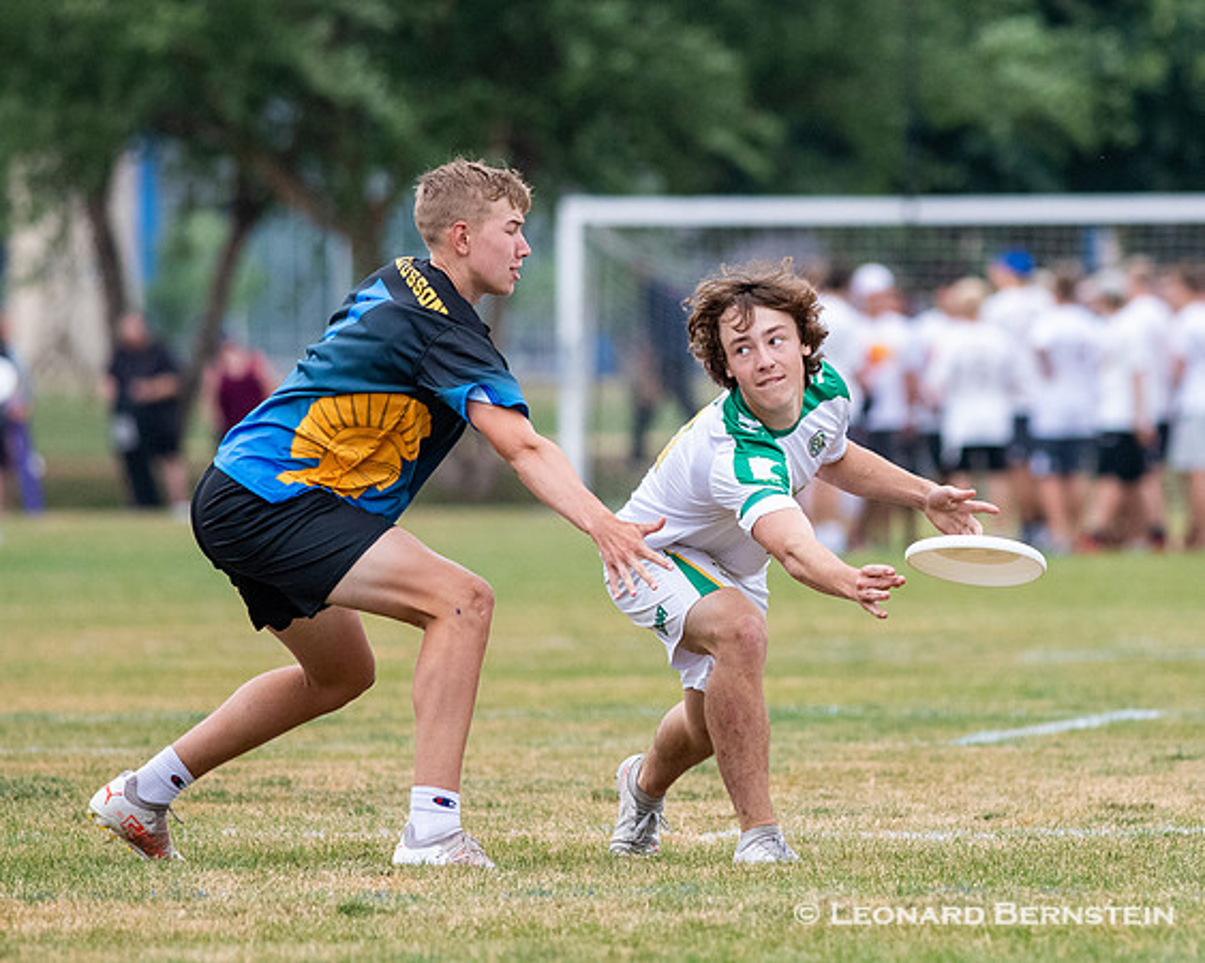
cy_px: 335
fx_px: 23548
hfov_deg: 2.9
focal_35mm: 661
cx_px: 932
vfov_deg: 2.3
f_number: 5
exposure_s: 1/2000
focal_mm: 300
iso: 1600
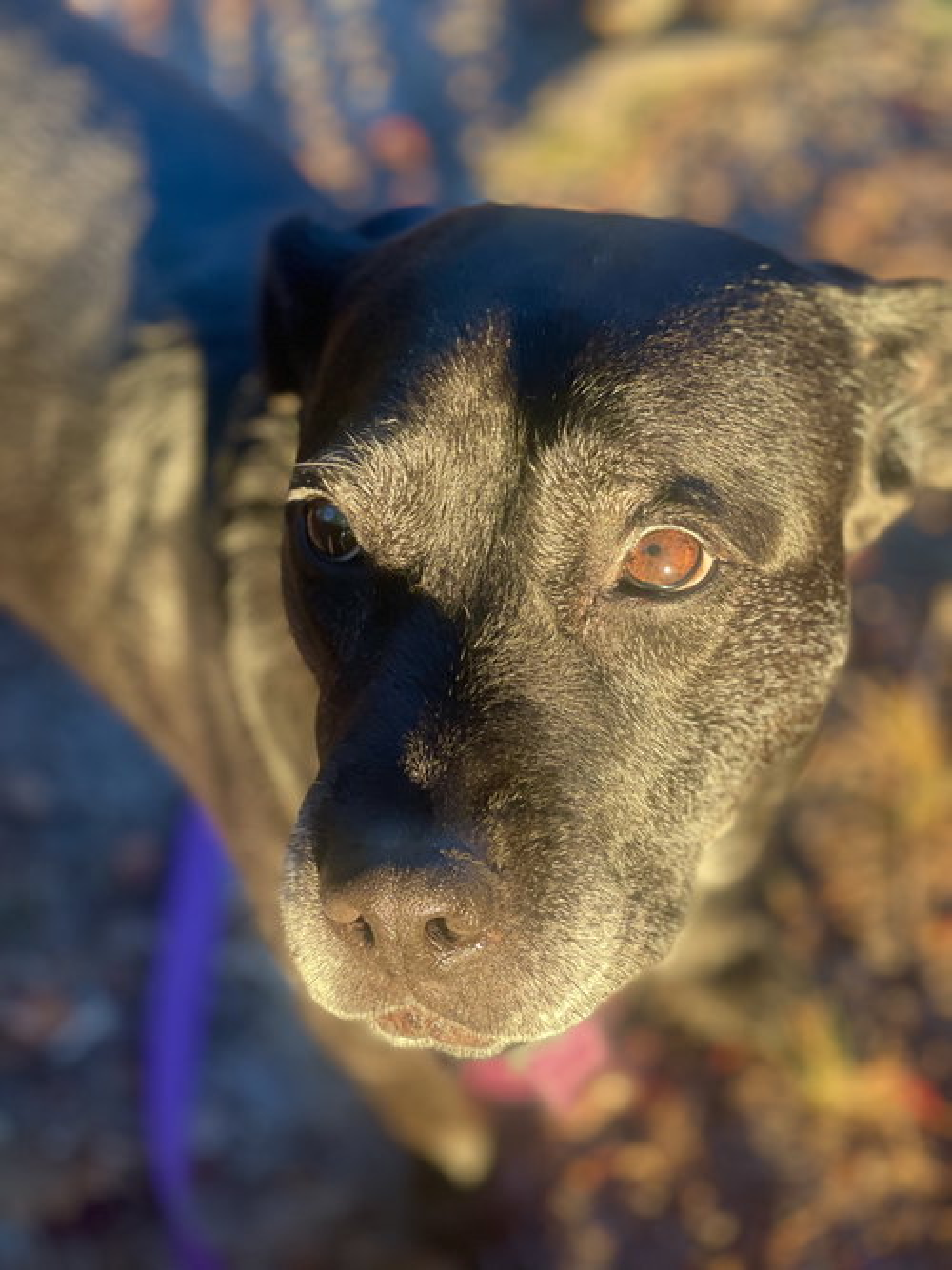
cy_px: 635
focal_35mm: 64
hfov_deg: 22.9
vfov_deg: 30.3
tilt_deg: -53.4
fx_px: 2348
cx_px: 476
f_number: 2.2
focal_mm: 7.5
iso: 125
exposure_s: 1/121
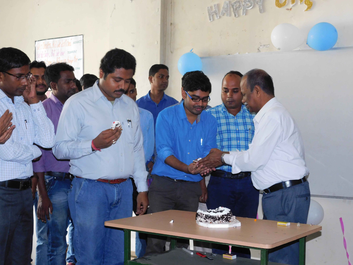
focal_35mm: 59
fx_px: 602
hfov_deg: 32.7
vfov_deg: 24.8
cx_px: 176
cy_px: 132
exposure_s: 1/30
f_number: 4
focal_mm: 10.4
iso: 360
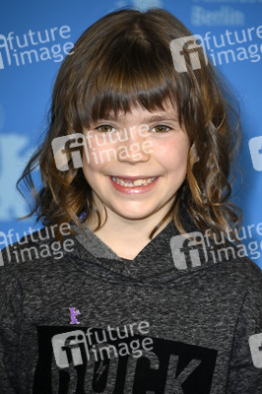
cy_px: 197
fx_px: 2734
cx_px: 131
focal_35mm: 250
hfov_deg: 5.5
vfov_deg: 8.2
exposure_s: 1/250
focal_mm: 250
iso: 1000
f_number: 5.6
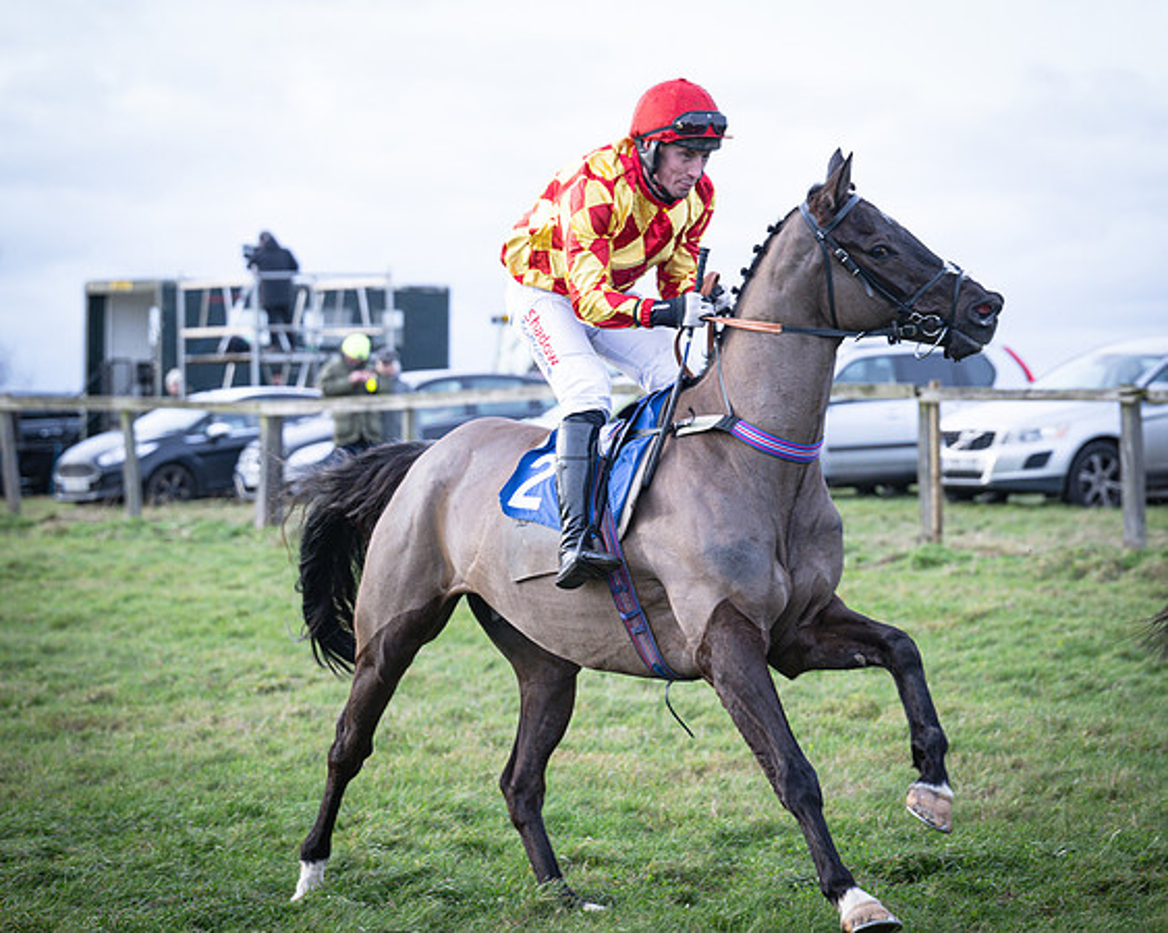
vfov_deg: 10.9
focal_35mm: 141
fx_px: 4889
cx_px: 693
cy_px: 353
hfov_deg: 13.6
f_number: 4
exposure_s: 1/800
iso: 800
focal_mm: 101
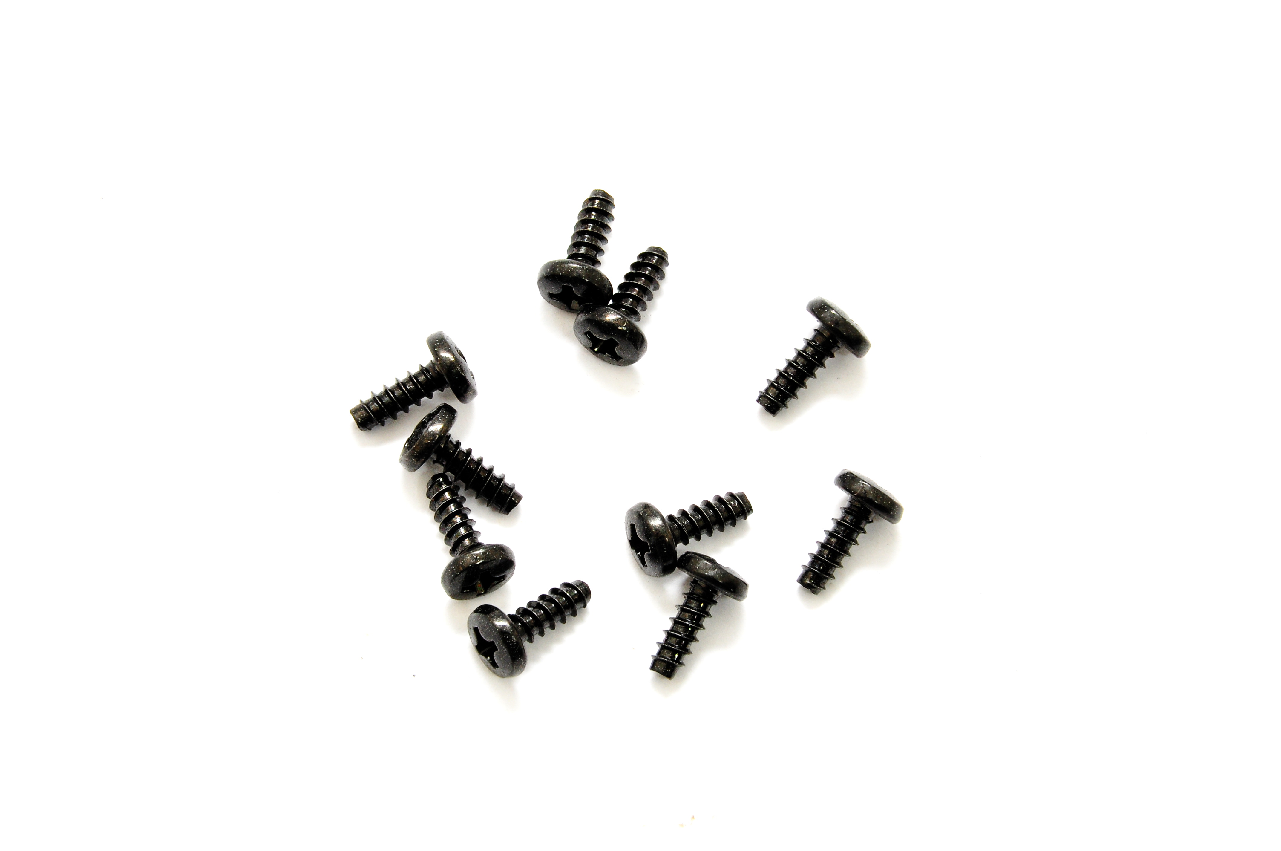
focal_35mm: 270
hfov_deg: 7.6
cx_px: 640
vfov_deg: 5.1
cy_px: 426
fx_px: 9596
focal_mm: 180
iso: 400
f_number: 20
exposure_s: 1/60
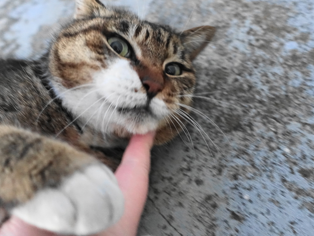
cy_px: 97
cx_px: 155
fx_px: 281
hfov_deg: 58.3
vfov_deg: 45.3
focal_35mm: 31
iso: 1600
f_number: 1.8
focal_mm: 8.8
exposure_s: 1/100
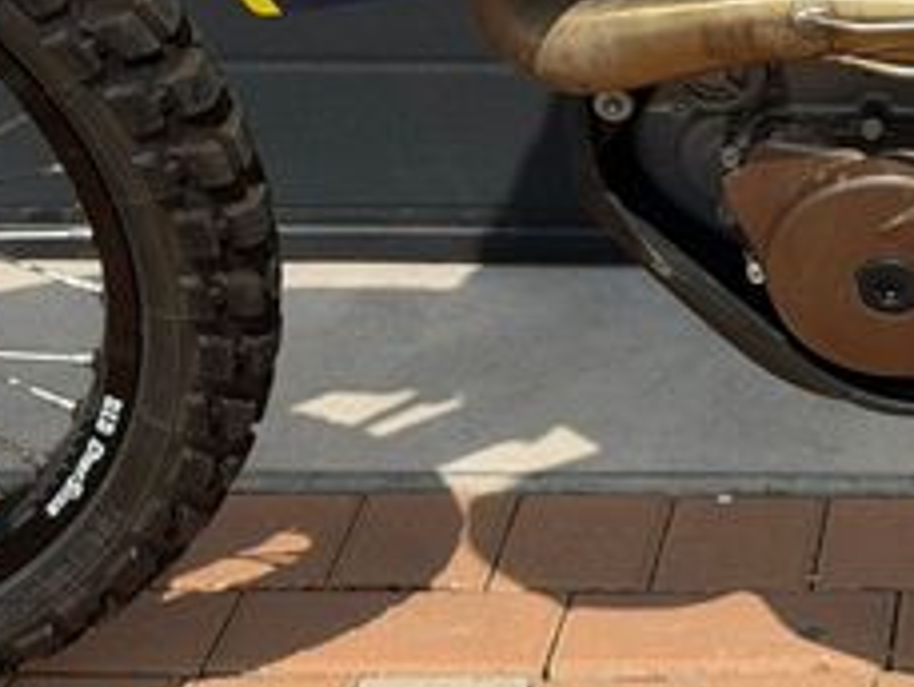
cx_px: 1090
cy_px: -112
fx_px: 3540
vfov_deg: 10.9
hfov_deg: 14.3
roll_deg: +0.1
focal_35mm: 134
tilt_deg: -18.8
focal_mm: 6.76
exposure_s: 1/7874
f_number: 1.78
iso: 64
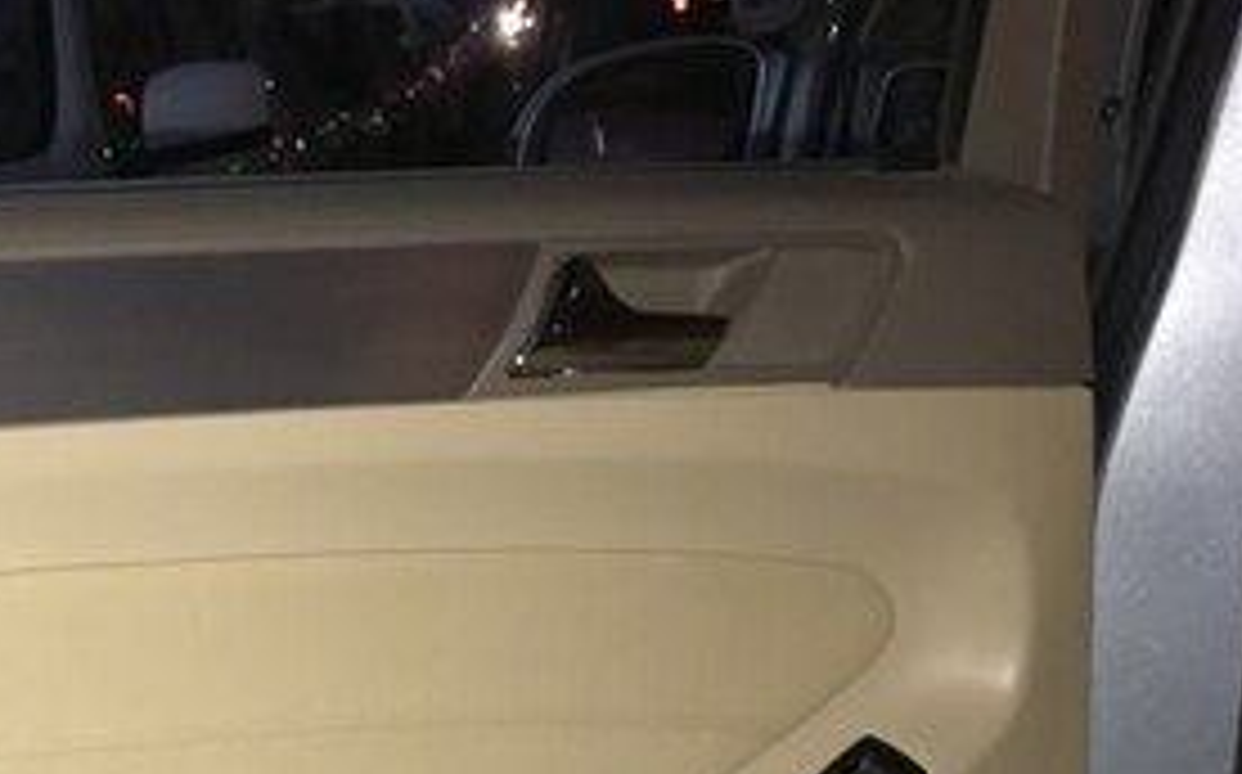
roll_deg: +8.0
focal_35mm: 71
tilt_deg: -19.9
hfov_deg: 27.4
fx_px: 2401
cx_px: 9
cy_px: 1006
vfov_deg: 17.2
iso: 50
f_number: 1.8
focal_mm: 3.99
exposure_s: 1/17
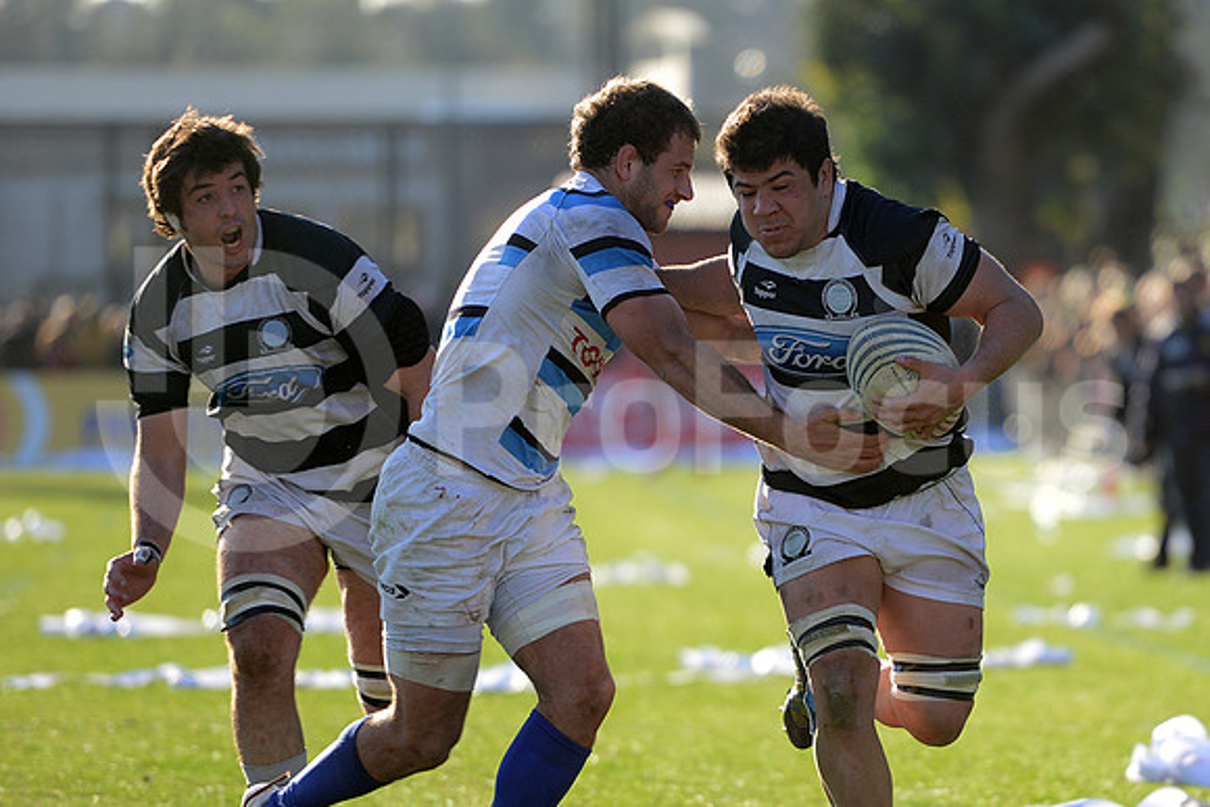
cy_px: 404
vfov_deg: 7.0
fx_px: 6555
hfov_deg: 10.5
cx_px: 605
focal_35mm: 195
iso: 320
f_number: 2.8
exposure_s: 1/800
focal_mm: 195
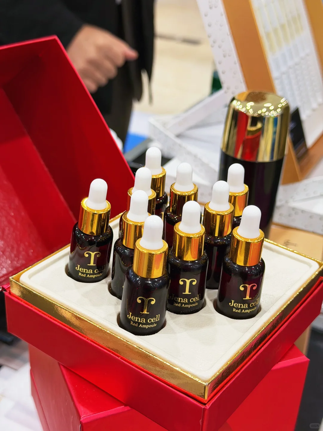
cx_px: 162
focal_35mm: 48
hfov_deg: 30.3
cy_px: 216
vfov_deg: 39.7
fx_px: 597
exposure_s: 1/50
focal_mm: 6.76
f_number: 1.78
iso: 125
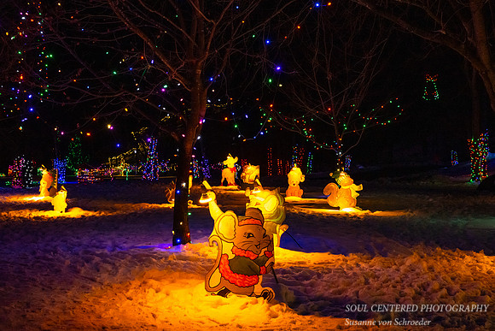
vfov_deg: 31.8
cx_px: 244
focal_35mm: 42
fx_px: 580
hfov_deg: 46.2
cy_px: 168
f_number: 6.3
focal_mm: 40
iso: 6400
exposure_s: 1/125
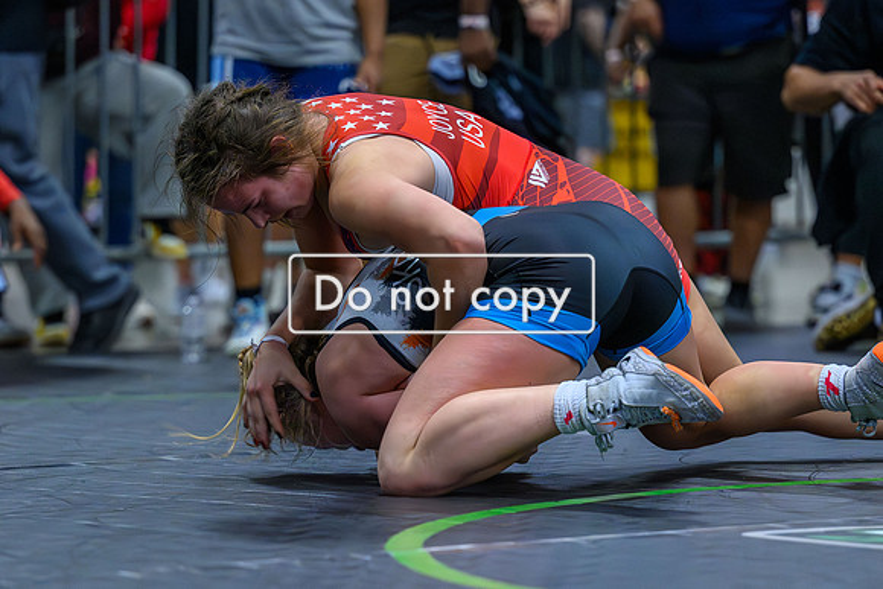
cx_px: 367
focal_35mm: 195
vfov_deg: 7.0
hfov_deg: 10.5
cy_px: 381
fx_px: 4792
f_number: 2.8
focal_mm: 120
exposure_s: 1/800
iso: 12800
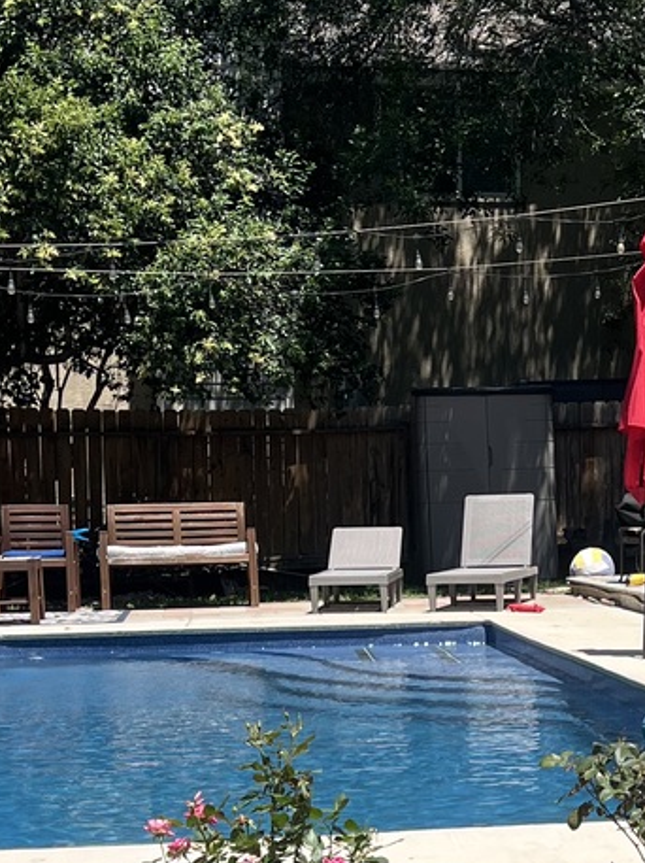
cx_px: 639
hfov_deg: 17.6
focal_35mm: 82
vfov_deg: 23.4
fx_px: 2040
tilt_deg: -5.7
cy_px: 710
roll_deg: +0.5
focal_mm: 5.7
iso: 50
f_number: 1.5
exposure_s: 1/3077
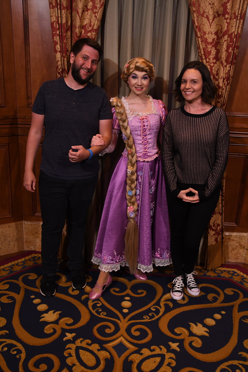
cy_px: 186
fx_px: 372
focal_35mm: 36
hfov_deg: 36.9
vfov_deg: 53.1
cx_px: 124
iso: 1250
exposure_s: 1/125
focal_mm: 24
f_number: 7.1
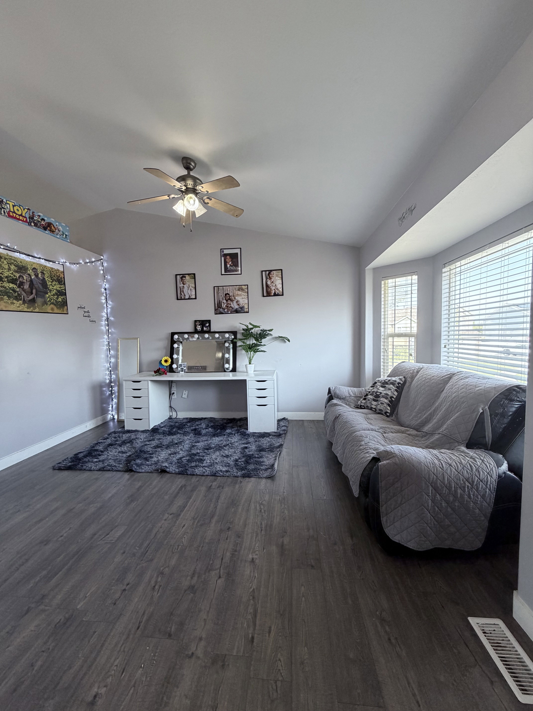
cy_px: 356
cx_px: 266
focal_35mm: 14
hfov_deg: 85.7
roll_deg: +0.4
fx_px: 287
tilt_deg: -4.4
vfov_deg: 102.1
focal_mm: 2.22
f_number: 2.2
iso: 320
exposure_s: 1/120
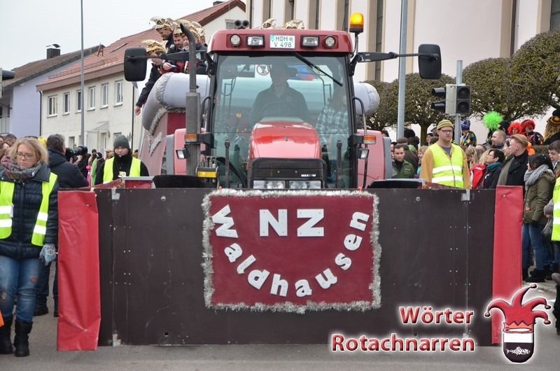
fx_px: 1211
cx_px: 280
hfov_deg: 26.0
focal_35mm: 78
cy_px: 186
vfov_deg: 17.4
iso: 200
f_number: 5
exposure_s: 1/160
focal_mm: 52
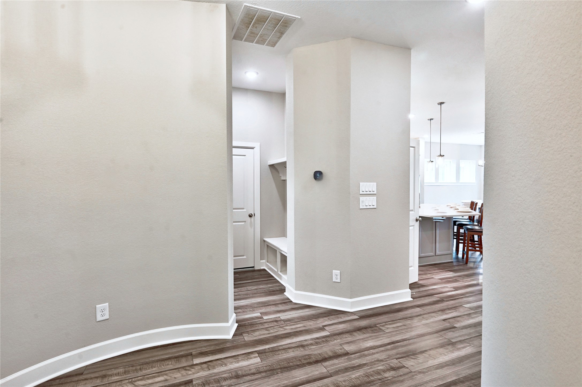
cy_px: 194
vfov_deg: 67.3
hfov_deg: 90.0
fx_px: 291
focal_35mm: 18
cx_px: 291
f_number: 8
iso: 400
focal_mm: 18
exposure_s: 1/5
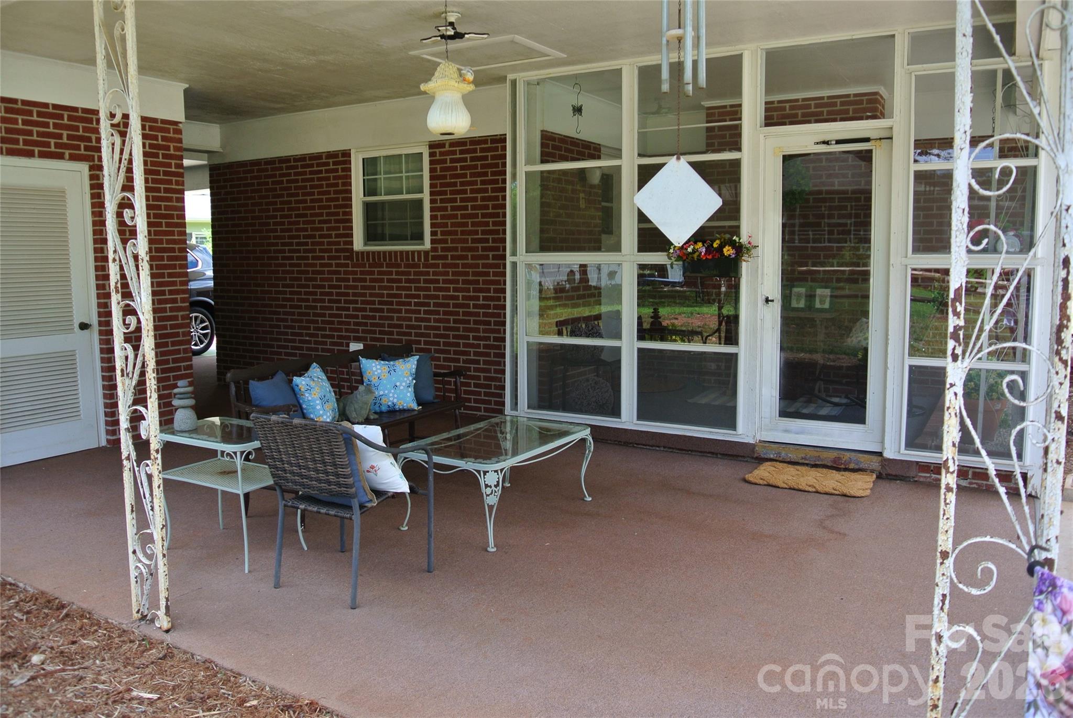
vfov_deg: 48.0
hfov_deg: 67.3
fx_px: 806
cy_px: 359
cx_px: 536
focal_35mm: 27
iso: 100
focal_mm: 10
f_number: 4
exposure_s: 1/200
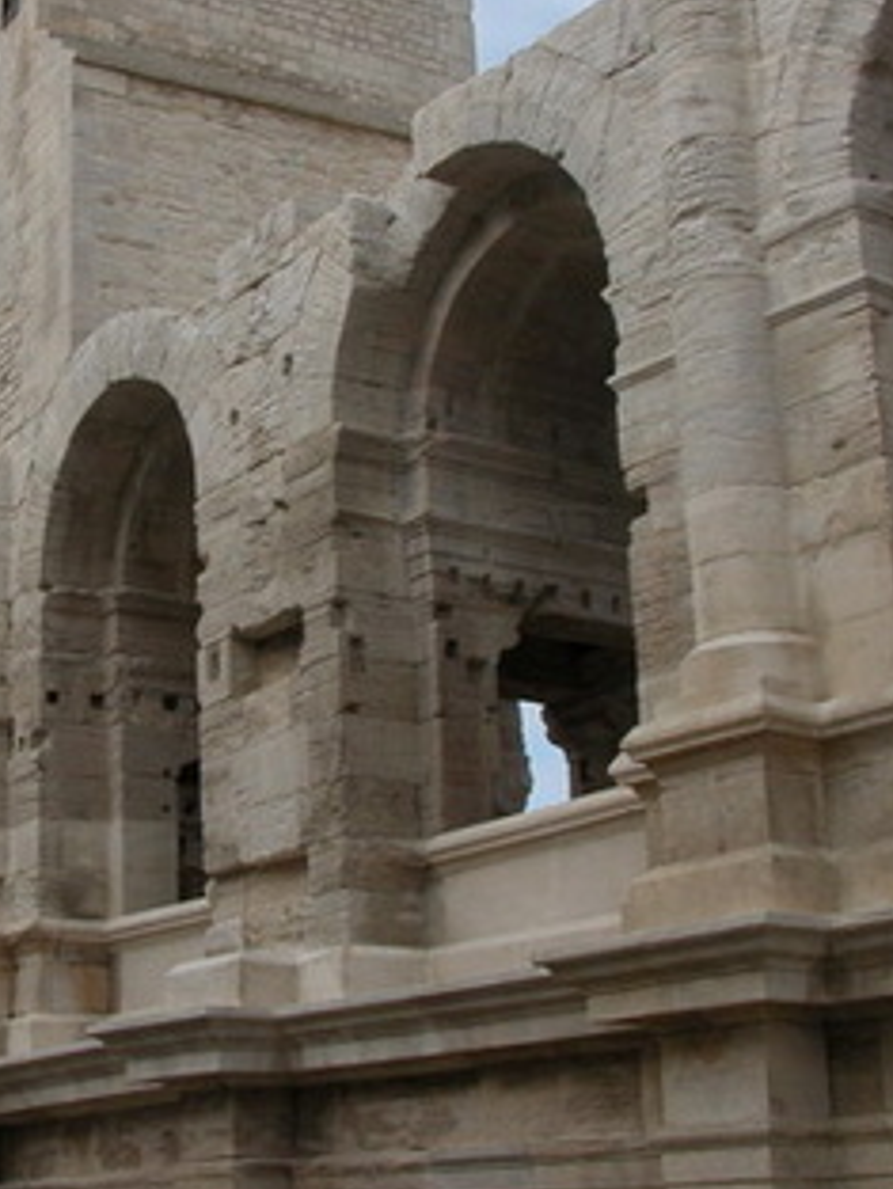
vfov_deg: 28.9
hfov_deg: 21.6
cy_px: 528
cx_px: 148
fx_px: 2303
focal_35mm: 67
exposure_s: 1/346
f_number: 5.6
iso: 100
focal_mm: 8.9
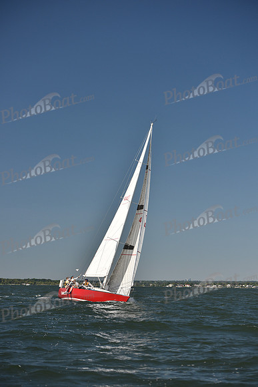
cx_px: 129
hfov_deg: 15.9
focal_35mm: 86
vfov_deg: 23.6
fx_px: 924
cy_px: 194
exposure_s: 1/1250
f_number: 4
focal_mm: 86
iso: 250
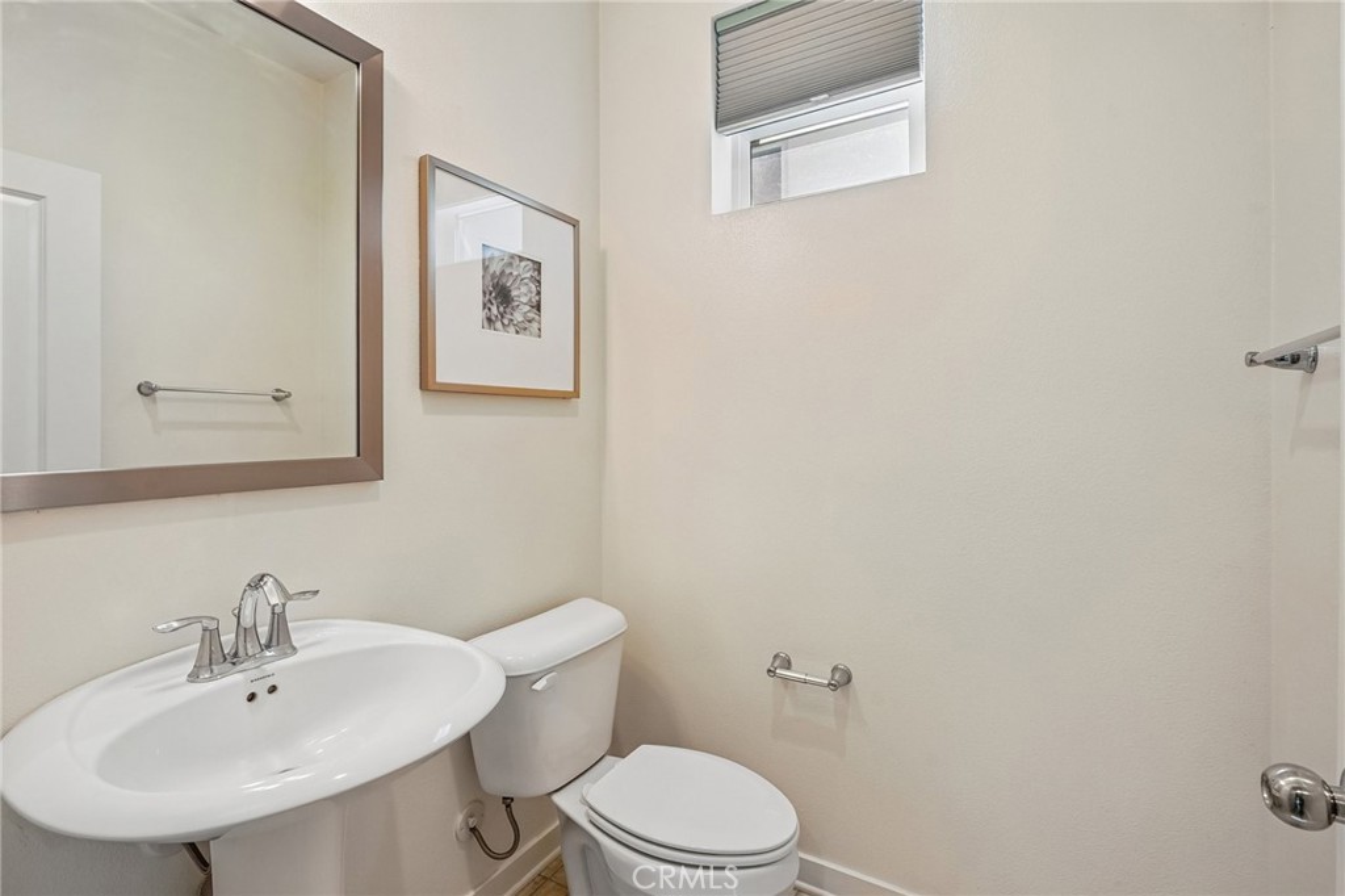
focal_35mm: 16
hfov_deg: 96.8
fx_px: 598
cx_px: 672
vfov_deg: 73.7
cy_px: 448
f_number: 8
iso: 400
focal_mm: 16
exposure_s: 1/40
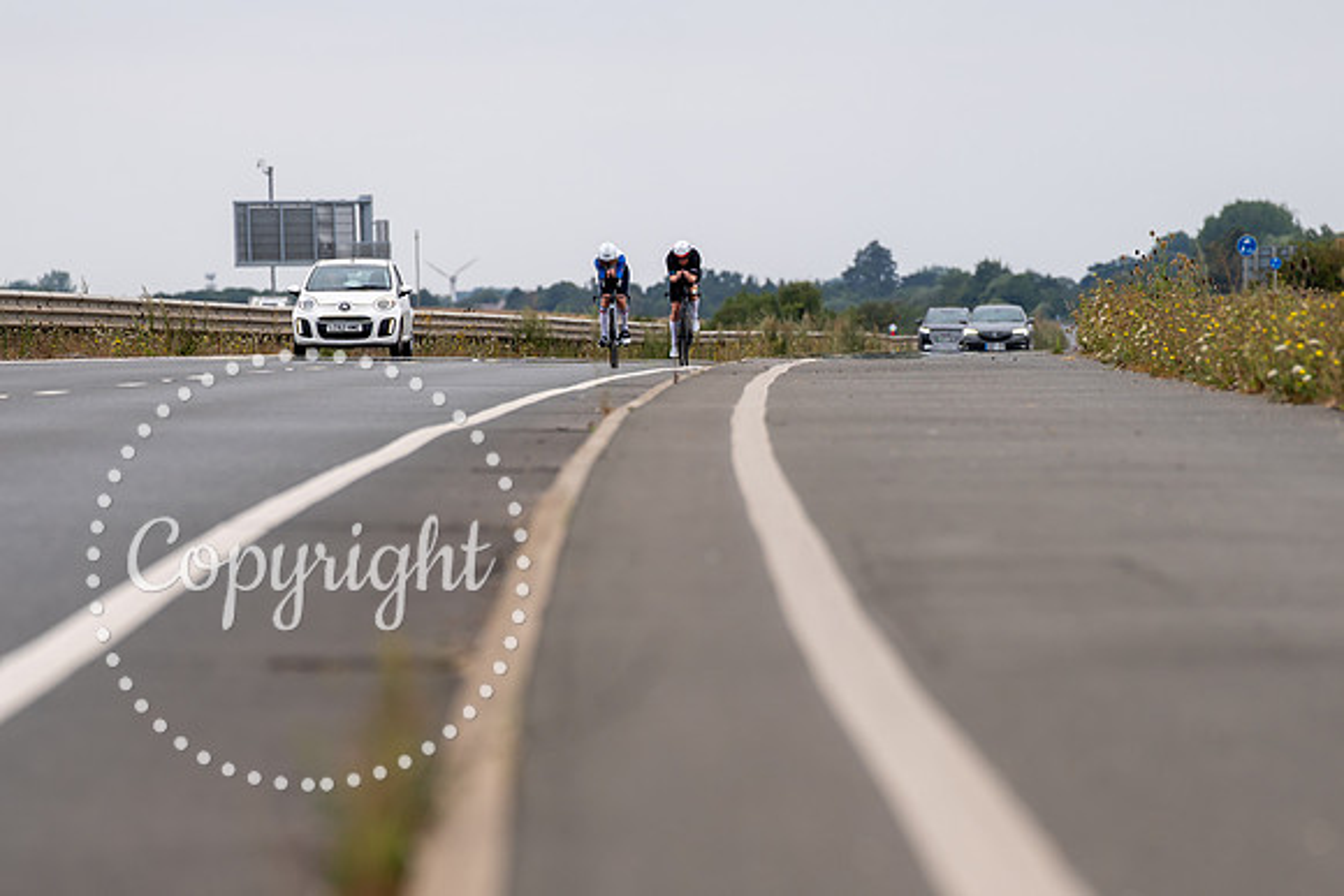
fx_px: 11421
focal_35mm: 306
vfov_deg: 4.5
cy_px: 671
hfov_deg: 6.7
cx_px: 672
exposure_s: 1/800
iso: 100
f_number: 3.5
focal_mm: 200
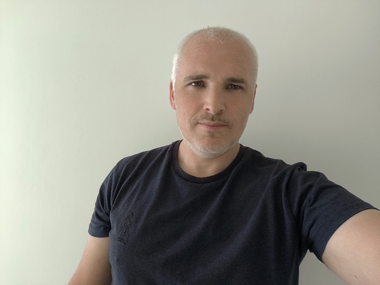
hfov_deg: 71.6
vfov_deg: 56.8
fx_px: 263
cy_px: 142
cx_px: 190
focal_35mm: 24
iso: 50
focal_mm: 3.27
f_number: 2.4
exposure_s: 1/50
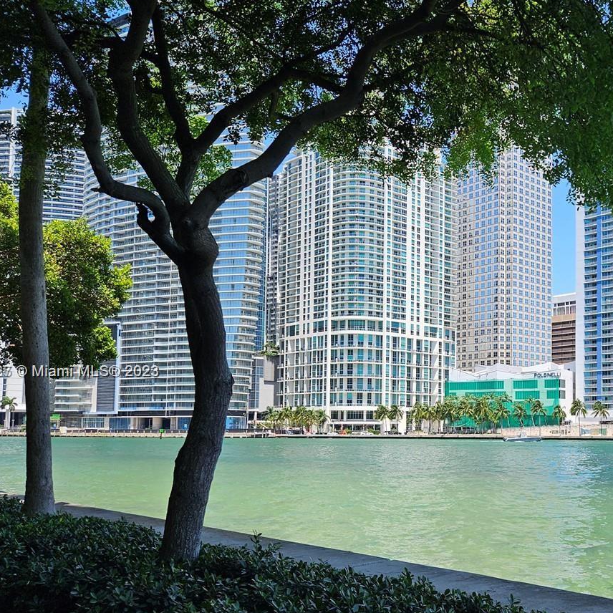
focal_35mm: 38
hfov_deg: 41.7
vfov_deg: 43.6
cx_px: 503
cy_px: 372
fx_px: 761
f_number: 1.8
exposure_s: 1/1170
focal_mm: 5.4
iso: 25
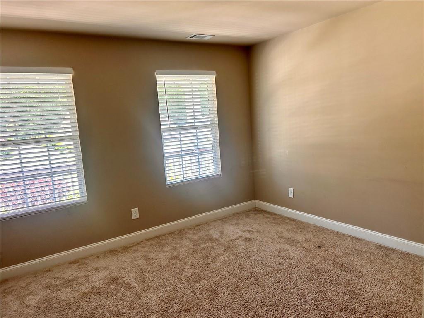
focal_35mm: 26
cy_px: 159
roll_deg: +4.6
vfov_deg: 53.1
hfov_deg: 67.3
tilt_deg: -7.4
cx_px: 212
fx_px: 318
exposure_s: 1/121
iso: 125
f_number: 1.5
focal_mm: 5.7
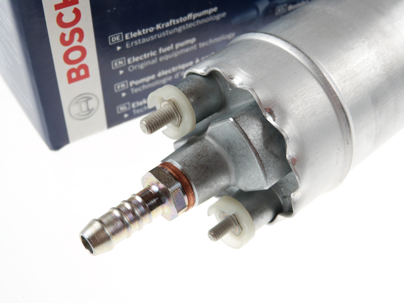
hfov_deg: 38.2
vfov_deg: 29.1
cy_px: 152
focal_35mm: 50
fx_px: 584
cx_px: 202
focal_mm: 9
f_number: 3.2
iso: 100
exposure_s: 1/80
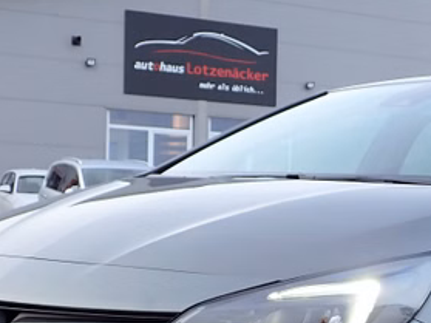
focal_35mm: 86
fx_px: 1070
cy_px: 284
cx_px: 355
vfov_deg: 16.9
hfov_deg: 22.4
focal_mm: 5.4
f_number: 2.3
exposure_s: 1/160
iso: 100
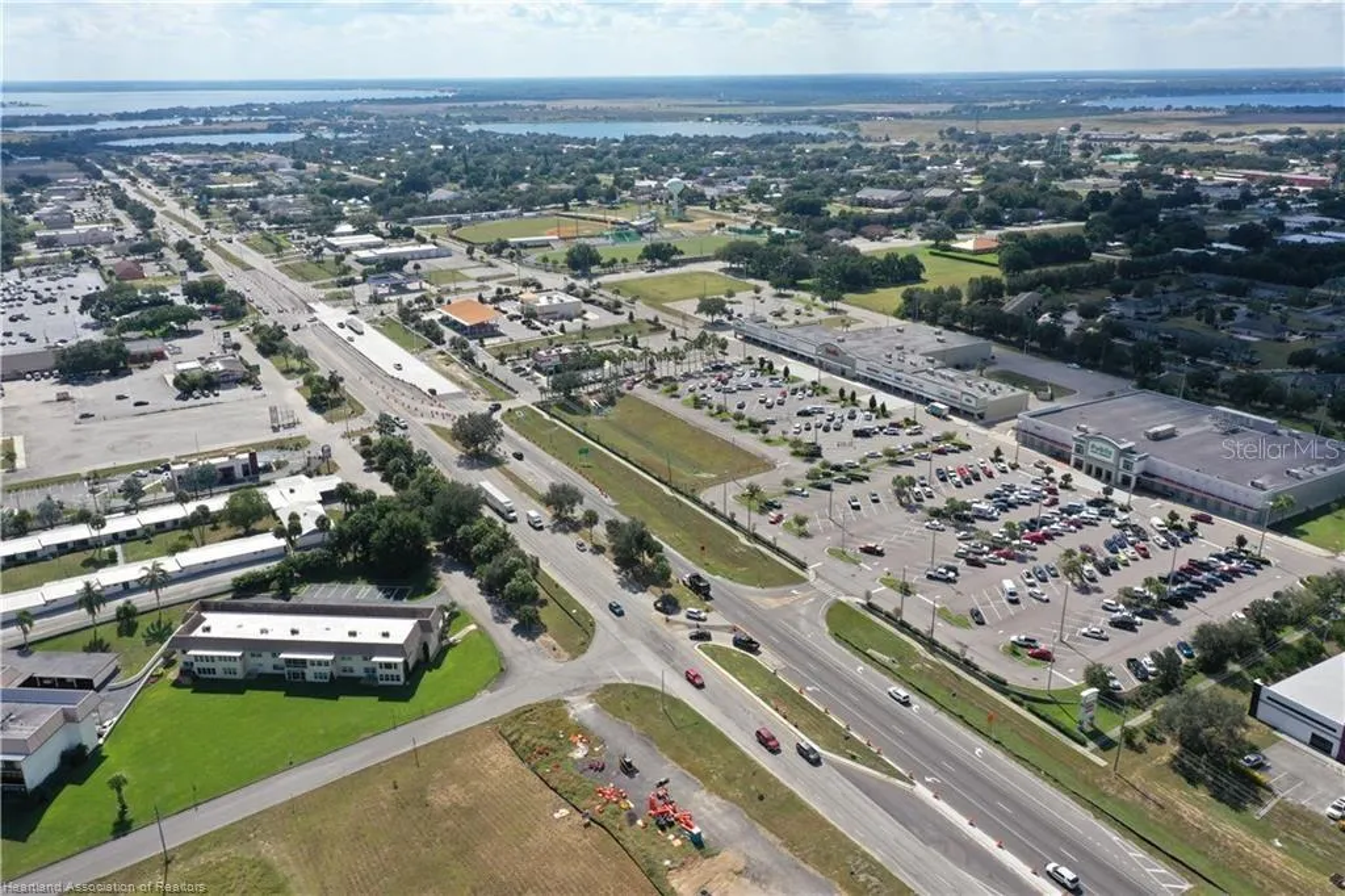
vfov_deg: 46.4
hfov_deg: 65.5
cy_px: 448
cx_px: 672
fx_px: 1046
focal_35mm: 28
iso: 100
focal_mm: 10.26
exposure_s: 1/500
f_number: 6.3
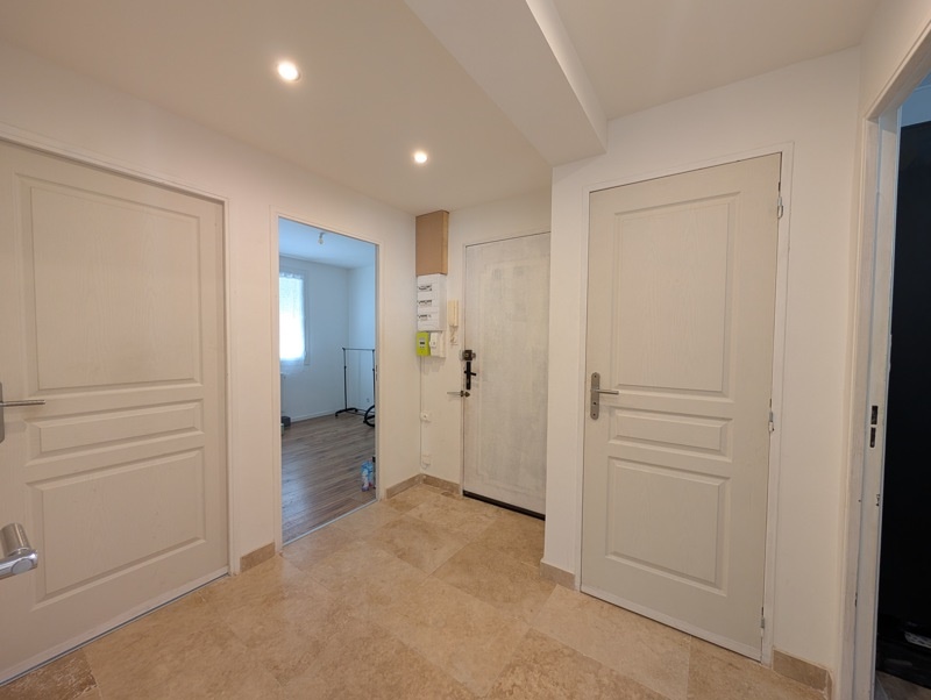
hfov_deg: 110.5
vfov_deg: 94.6
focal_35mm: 12
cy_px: 350
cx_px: 466
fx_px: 323
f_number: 1.7
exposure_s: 1/32.5
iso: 70
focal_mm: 2.02
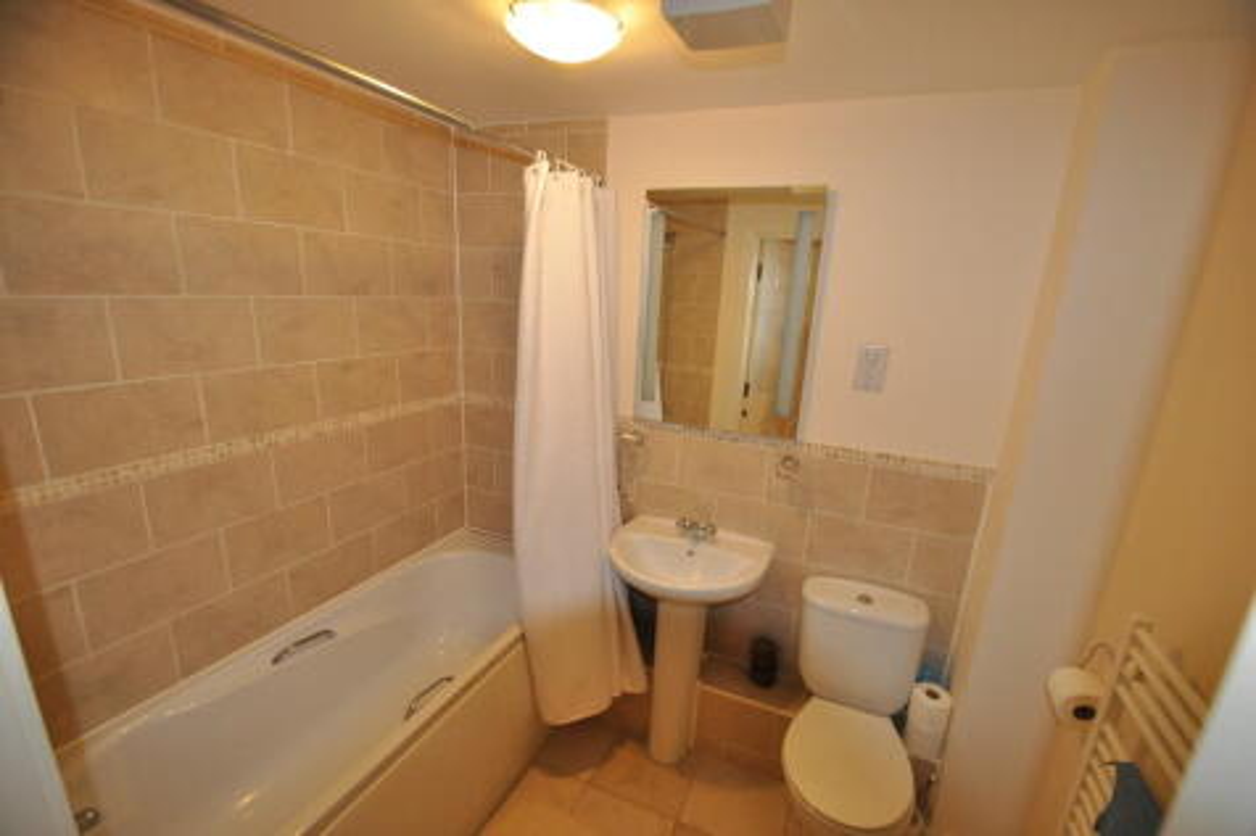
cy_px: 418
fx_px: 523
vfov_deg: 77.3
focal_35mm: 15
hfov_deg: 100.4
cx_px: 628
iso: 800
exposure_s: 1/60
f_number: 3.5
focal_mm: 10
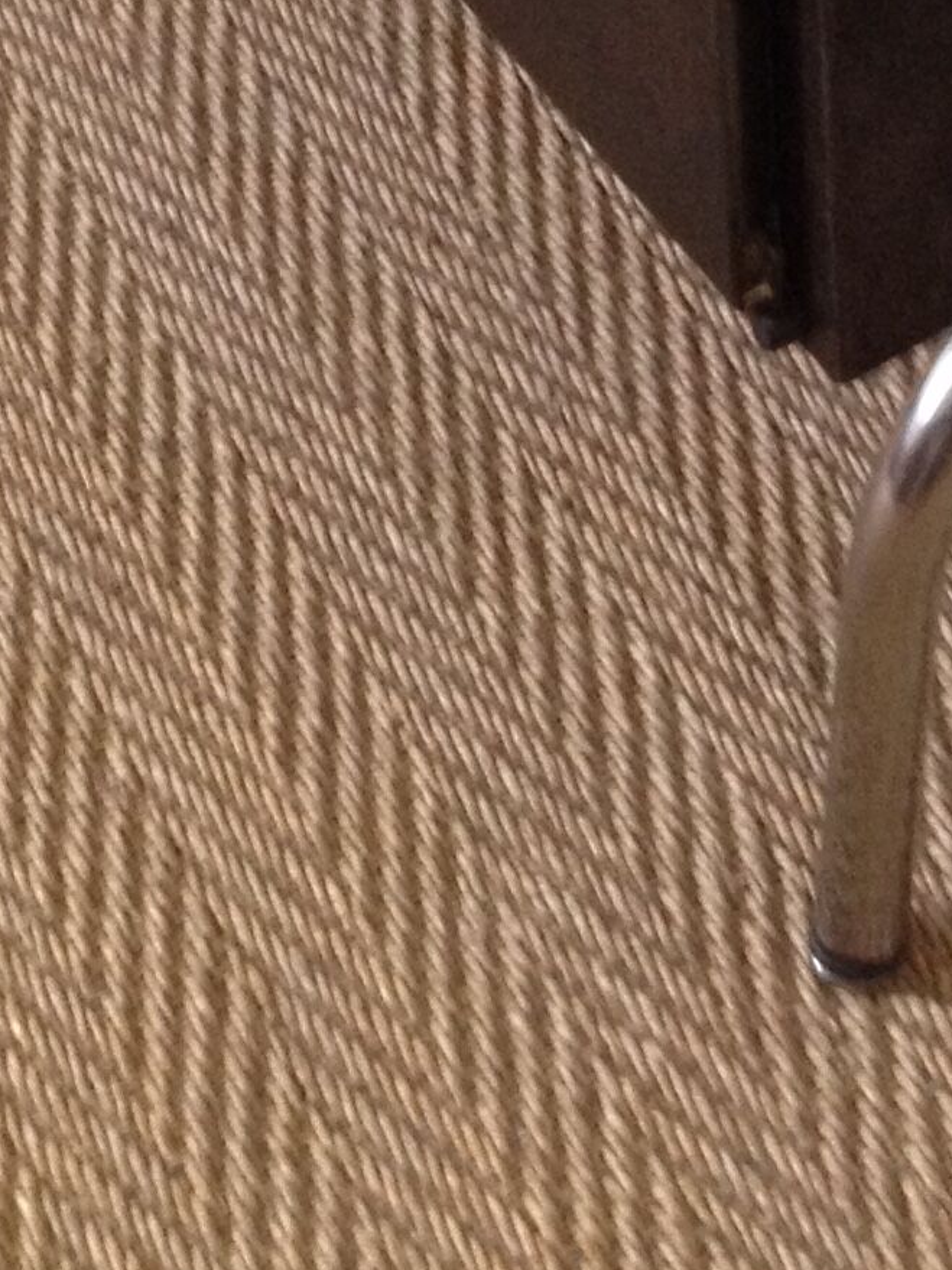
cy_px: -1003
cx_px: 948
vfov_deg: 13.6
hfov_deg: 11.3
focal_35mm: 130
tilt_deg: -29.4
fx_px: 4768
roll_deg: +1.9
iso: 160
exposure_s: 1/20
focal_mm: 4.28
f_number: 2.4
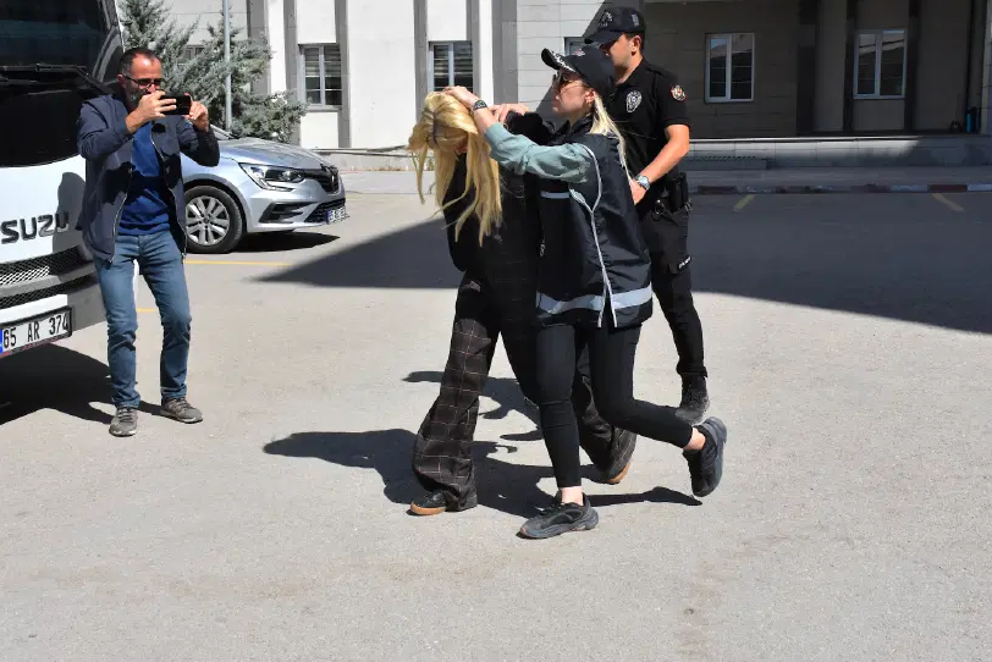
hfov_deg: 38.2
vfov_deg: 26.0
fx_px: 1433
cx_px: 483
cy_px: 310
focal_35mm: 52
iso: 1000
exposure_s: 1/1000
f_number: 16
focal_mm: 32
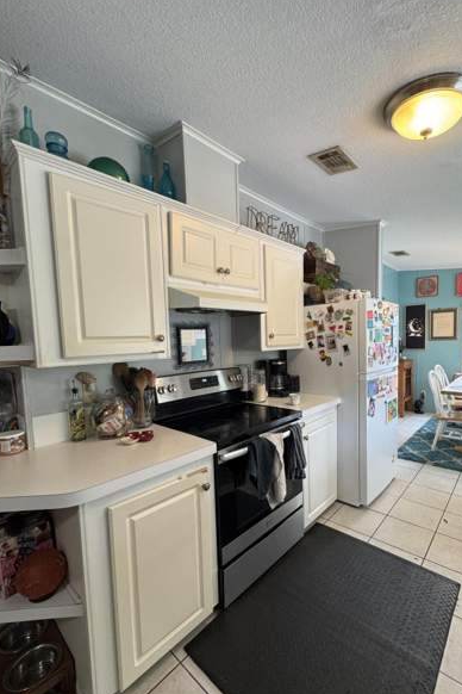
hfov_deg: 73.5
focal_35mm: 16
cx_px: 258
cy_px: 365
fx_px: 308
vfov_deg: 96.7
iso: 200
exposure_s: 1/60
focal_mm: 2.22
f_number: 2.2
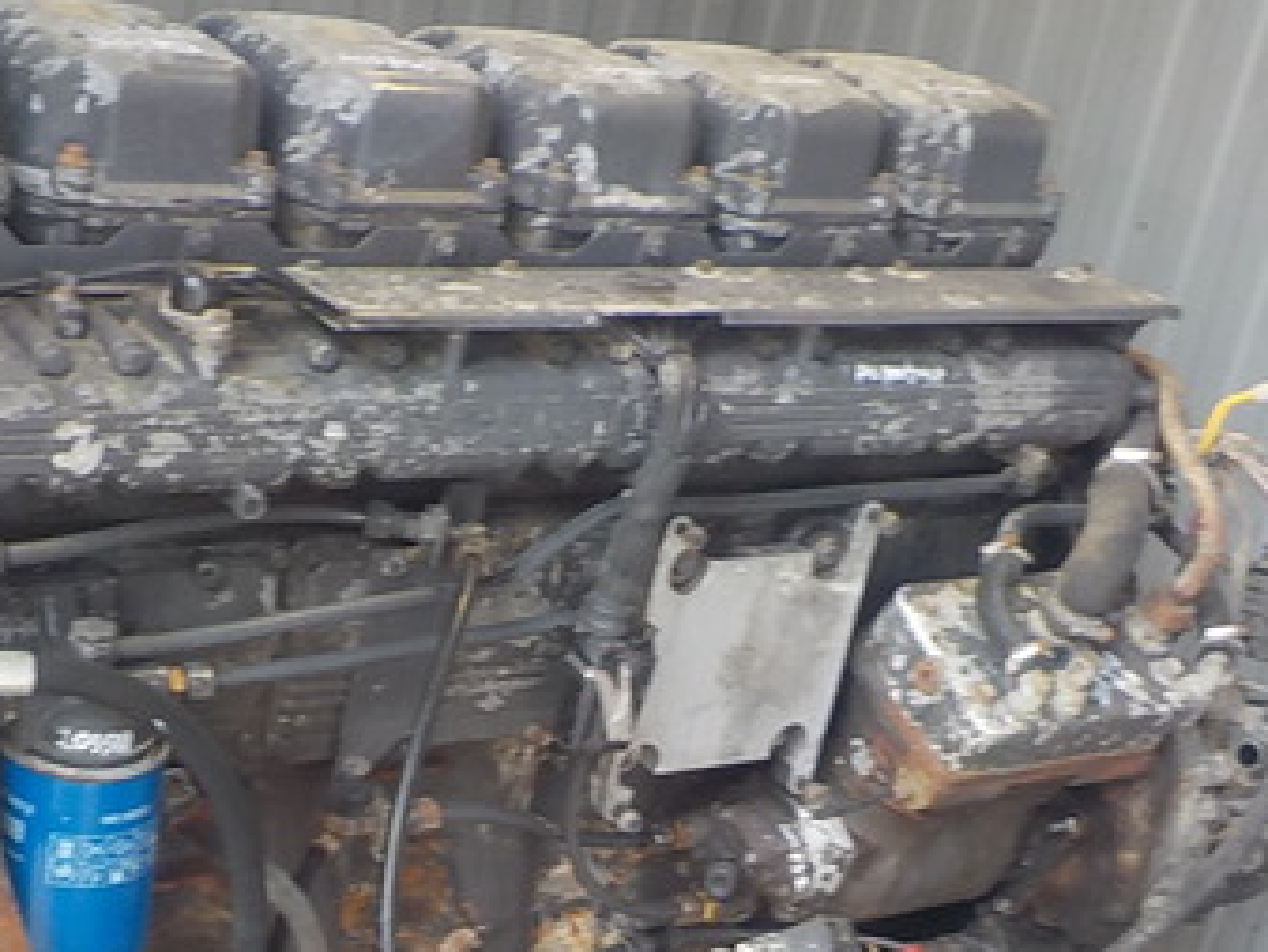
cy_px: 790
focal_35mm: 57
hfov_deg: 33.6
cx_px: 455
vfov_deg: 25.2
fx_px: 2089
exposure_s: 1/40
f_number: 3.3
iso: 125
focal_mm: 4.1
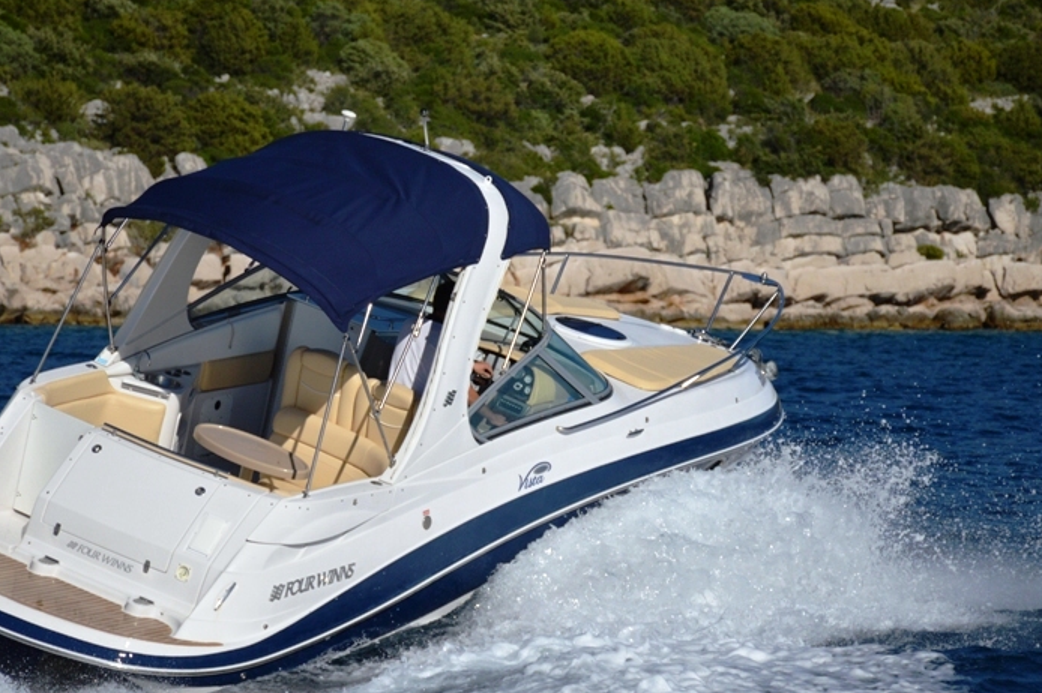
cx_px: 530
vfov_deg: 7.0
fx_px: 5641
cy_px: 422
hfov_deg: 10.6
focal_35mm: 195
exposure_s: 1/4000
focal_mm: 100
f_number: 5.6
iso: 220
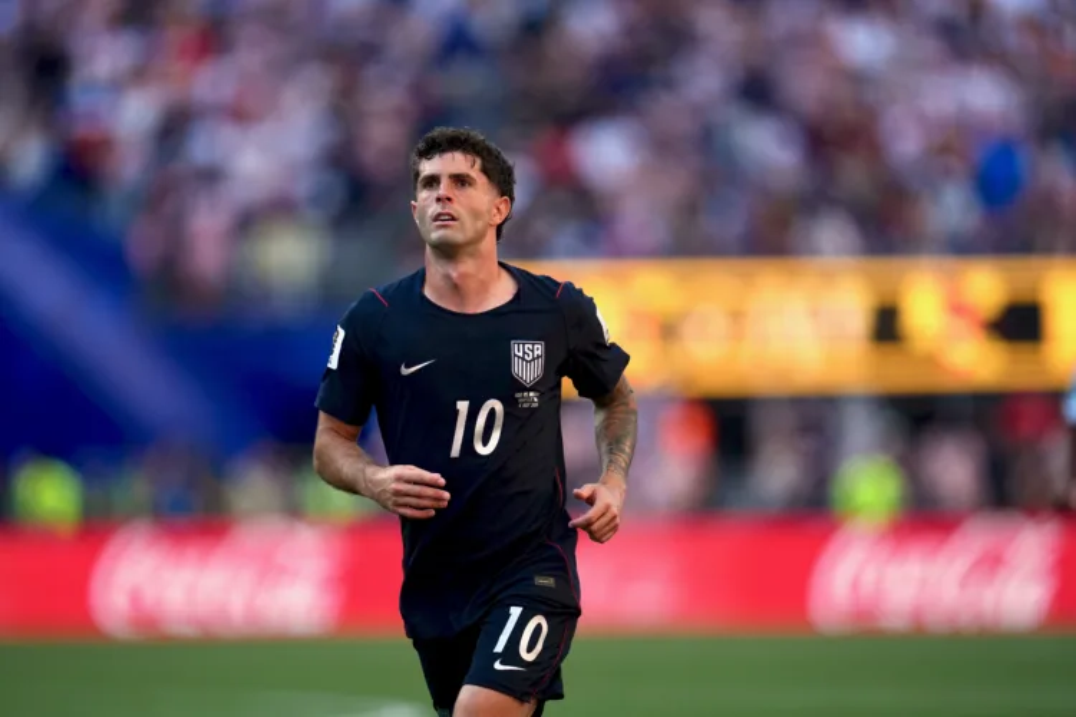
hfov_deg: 5.2
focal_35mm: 400
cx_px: 538
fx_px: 11955
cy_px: 358
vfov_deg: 3.4
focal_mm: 400
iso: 640
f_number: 2.8
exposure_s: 1/2500
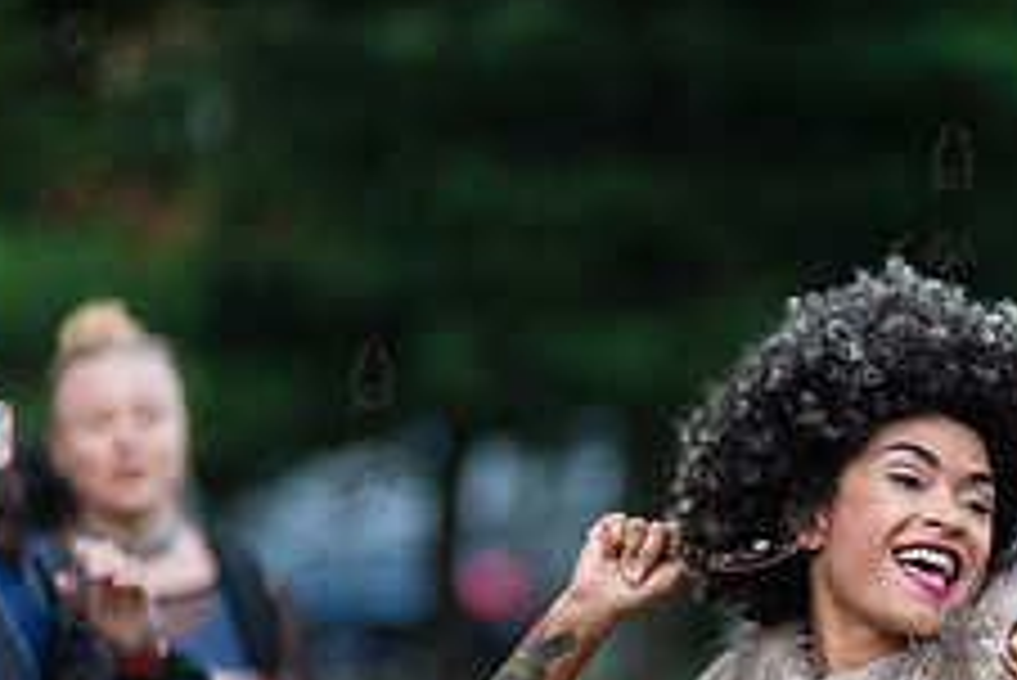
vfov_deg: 3.2
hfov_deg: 4.7
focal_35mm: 436
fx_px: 12324
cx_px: 950
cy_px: 628
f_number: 2.8
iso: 2500
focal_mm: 170
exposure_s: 1/1000
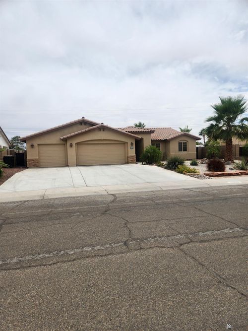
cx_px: 124
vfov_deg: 73.9
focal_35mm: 23
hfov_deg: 58.9
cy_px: 166
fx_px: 220
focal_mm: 5.4
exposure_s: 1/3427
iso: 20
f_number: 1.8
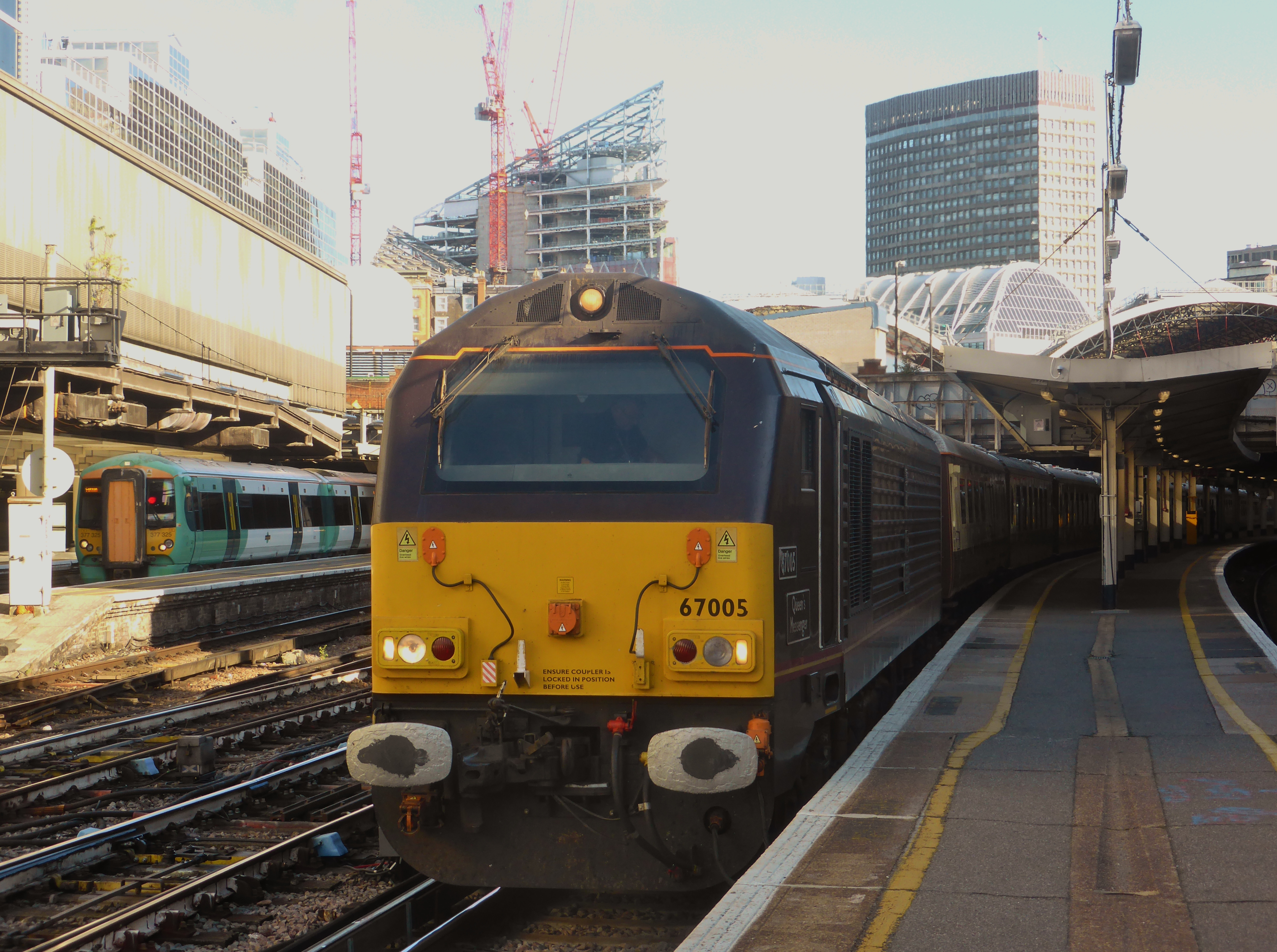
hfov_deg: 28.2
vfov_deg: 21.2
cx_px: 638
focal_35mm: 69
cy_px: 476
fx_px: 2540
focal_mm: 11.7
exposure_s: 1/125
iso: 100
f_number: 4.9
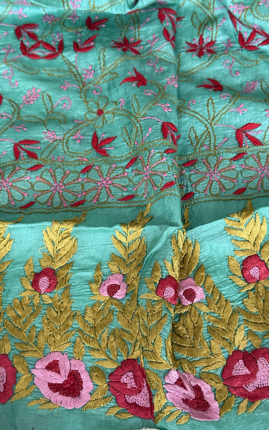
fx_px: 598
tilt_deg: -63.2
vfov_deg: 39.6
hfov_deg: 25.3
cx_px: 130
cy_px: 215
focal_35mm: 51
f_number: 1.78
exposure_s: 1/60
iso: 250
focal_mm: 6.76
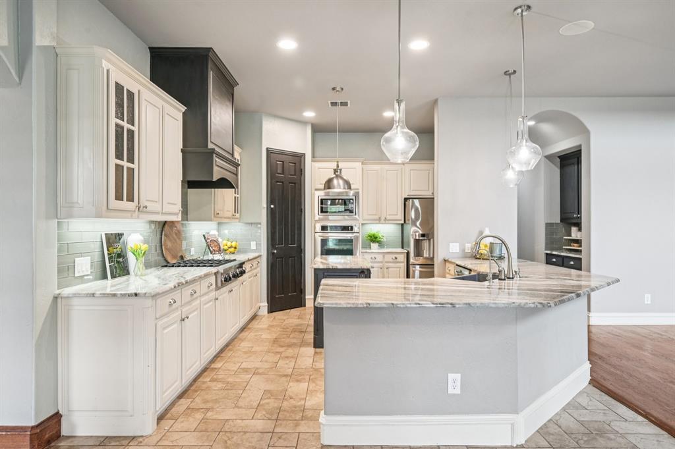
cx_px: 338
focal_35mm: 22
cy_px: 224
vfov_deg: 58.3
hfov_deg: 79.9
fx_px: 403
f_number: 8
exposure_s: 1/10
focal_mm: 21.5
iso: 400
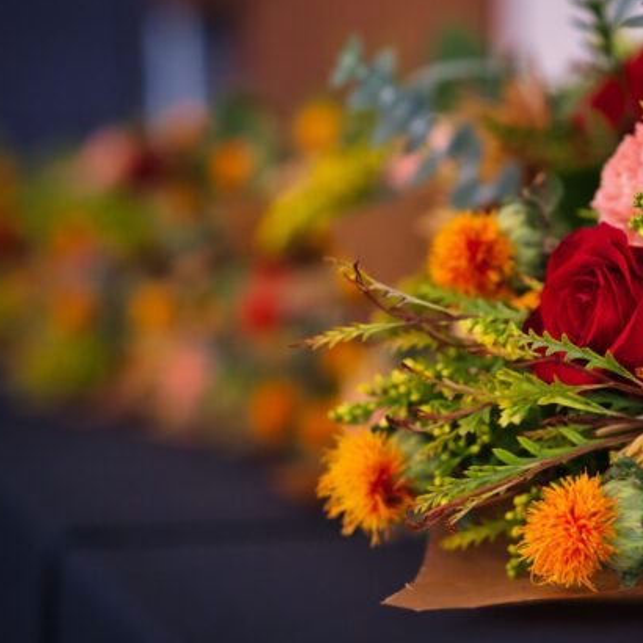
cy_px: 293
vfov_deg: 17.1
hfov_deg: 16.8
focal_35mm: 102
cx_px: 593
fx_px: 2144
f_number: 2.8
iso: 800
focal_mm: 64
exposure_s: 1/160
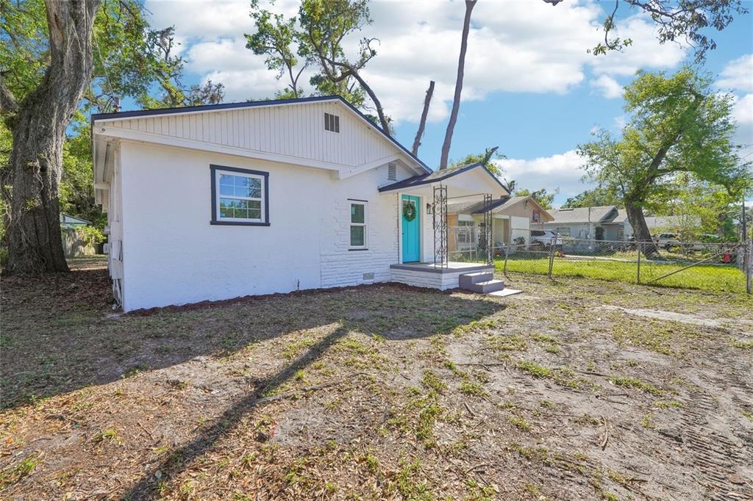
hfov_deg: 100.4
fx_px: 314
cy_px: 250
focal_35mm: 15
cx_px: 376
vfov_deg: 77.3
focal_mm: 10
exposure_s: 1/800
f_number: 8
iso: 400
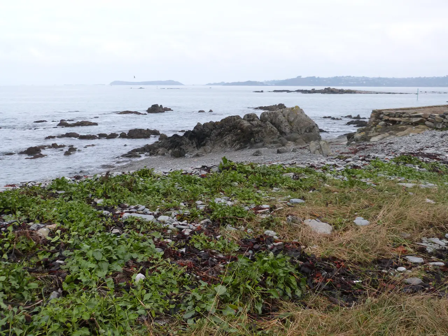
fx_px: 466
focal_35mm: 36
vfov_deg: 39.7
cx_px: 224
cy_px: 168
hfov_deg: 51.4
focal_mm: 6.3
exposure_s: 1/80
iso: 100
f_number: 3.1
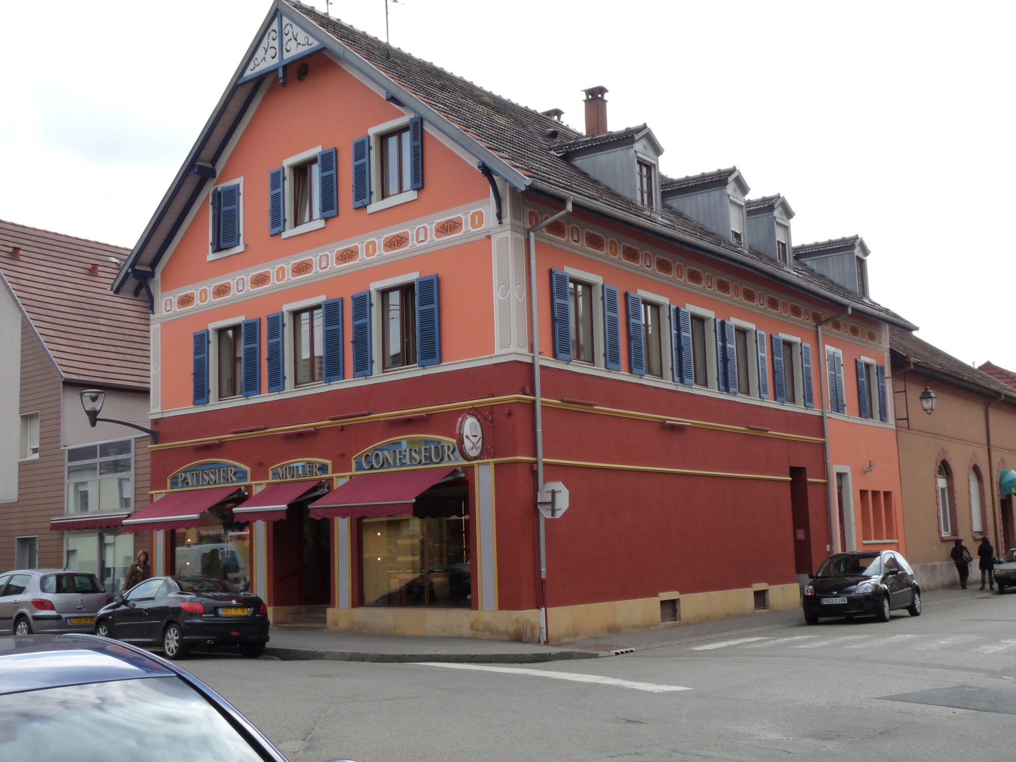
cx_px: 508
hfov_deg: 41.2
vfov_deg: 31.5
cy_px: 381
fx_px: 1350
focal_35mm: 46
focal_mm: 8.2
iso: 160
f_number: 5.6
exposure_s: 1/250
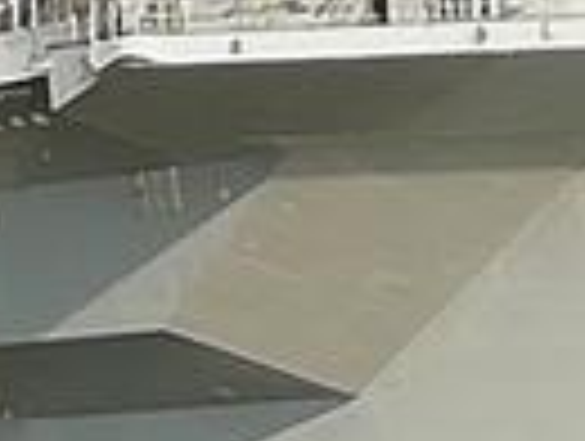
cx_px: -58
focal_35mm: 471
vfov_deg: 3.2
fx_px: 7974
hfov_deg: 4.2
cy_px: -14
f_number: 2.2
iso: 50
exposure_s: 1/1196
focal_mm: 3.46
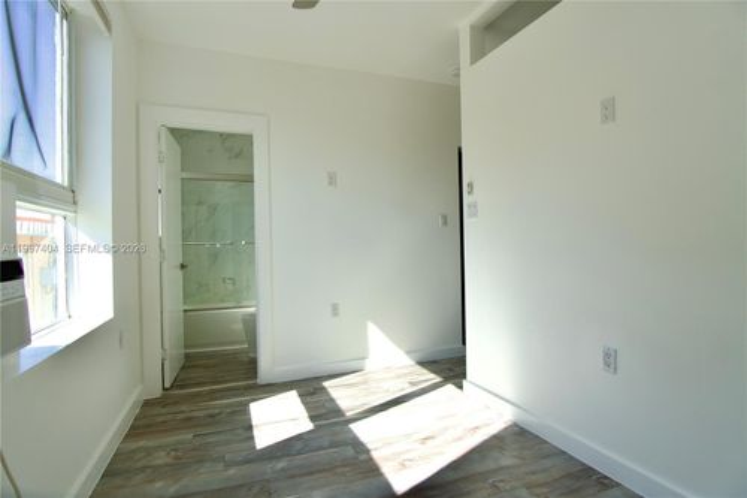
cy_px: 249
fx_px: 373
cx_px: 374
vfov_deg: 67.3
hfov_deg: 90.0
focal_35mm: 18
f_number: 4.5
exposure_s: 1/250
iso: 100
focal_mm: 12
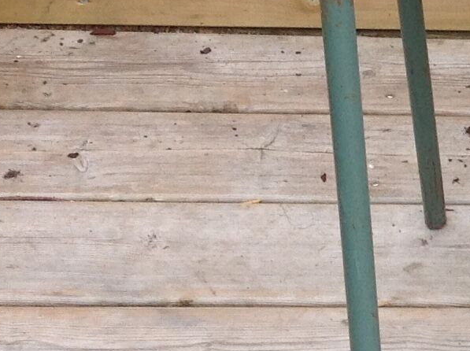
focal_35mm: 152
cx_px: 820
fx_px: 2061
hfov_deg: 12.1
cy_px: 121
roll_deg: -2.7
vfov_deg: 9.7
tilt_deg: -34.4
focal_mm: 4.28
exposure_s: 1/549
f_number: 2.4
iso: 50
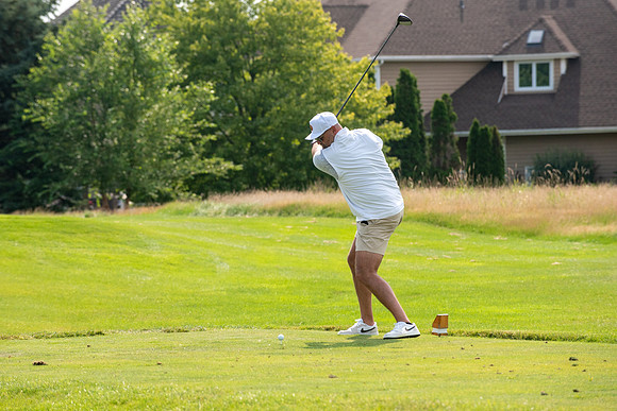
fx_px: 3941
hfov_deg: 9.0
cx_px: 276
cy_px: 206
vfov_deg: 6.0
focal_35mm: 230
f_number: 5
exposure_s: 1/2500
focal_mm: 200
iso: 250
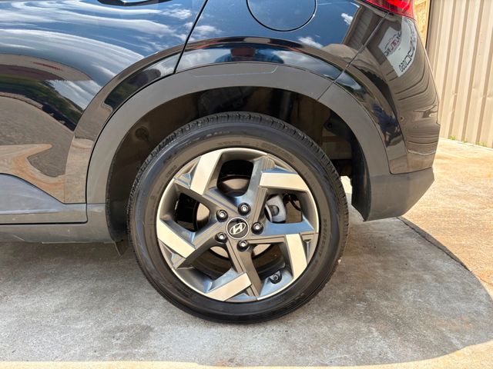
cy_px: 184
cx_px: 246
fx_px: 370
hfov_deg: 67.3
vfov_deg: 53.1
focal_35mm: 26
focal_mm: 5.96
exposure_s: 1/920
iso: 64
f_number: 1.6
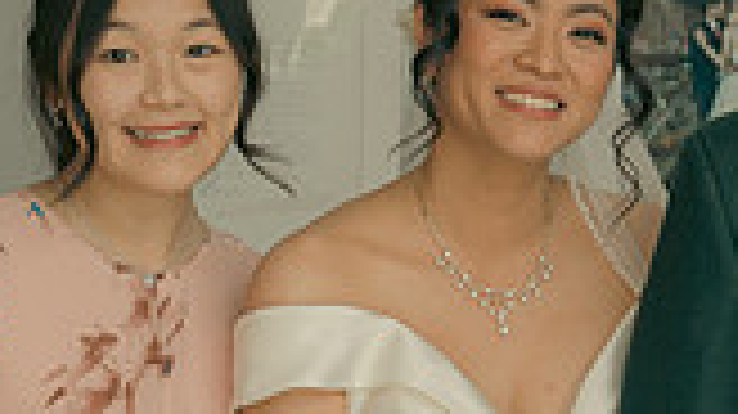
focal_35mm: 159
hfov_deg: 13.4
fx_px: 3109
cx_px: 639
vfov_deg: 7.6
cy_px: 461
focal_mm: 43
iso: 125
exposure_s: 1/160
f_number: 3.5
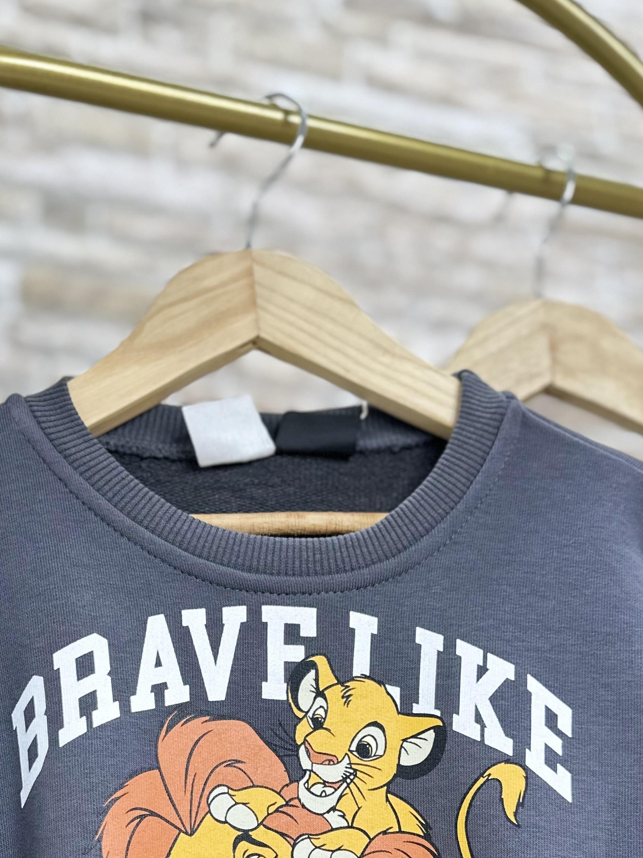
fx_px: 1040
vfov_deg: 41.9
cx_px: 233
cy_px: 740
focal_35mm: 42
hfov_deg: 34.1
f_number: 1.78
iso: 200
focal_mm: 6.86
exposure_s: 1/100
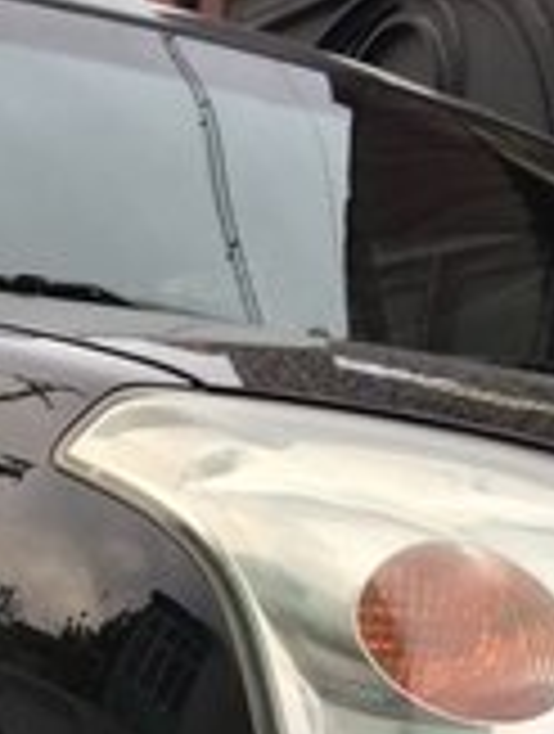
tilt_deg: -10.9
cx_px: -104
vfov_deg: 19.8
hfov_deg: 16.2
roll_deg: -6.2
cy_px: 1036
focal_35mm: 88
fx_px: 1871
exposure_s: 1/100
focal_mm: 4.15
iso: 40
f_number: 2.2
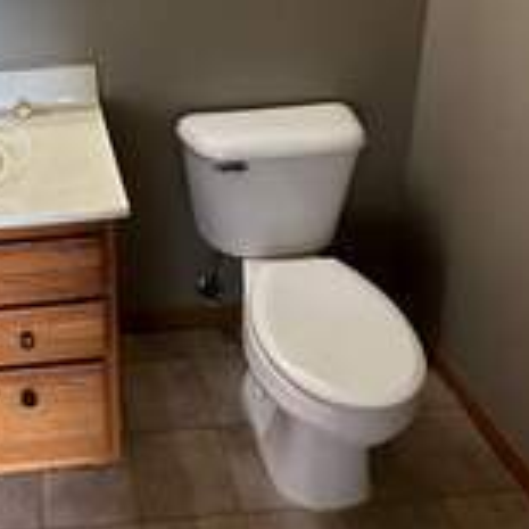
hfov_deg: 39.4
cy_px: 27
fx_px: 692
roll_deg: +0.1
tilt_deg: -17.3
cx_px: 70
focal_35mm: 40
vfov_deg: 38.2
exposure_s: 1/120
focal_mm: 2.22
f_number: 2.2
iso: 250
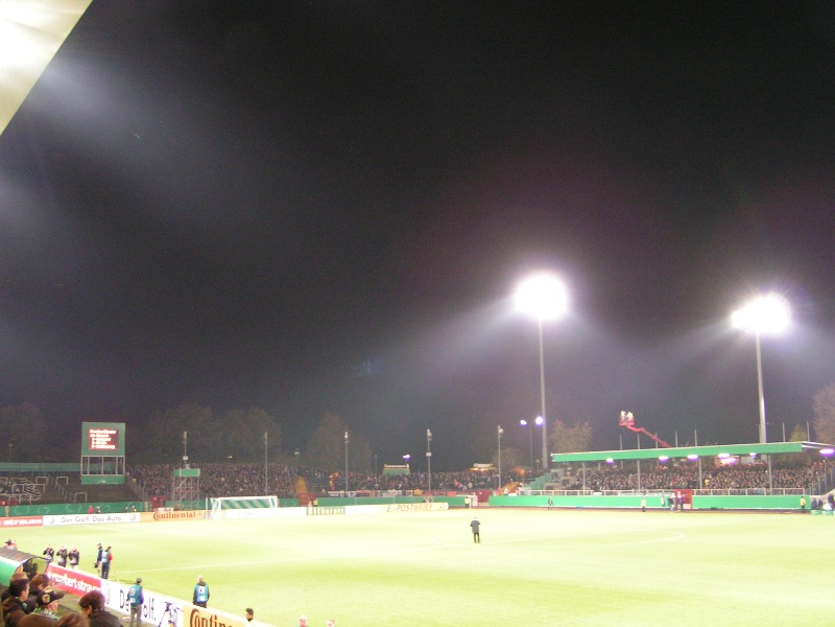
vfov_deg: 37.7
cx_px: 418
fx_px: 917
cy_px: 314
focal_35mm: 38
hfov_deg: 49.0
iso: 200
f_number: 2.8
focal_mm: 5.8
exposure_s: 1/15
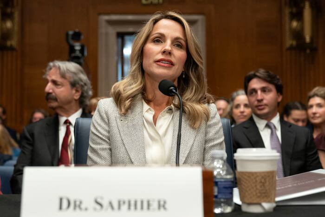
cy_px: 108
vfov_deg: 30.5
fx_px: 397
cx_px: 162
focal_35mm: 44
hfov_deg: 44.5
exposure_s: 1/320
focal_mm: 44
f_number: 3.2
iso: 2000
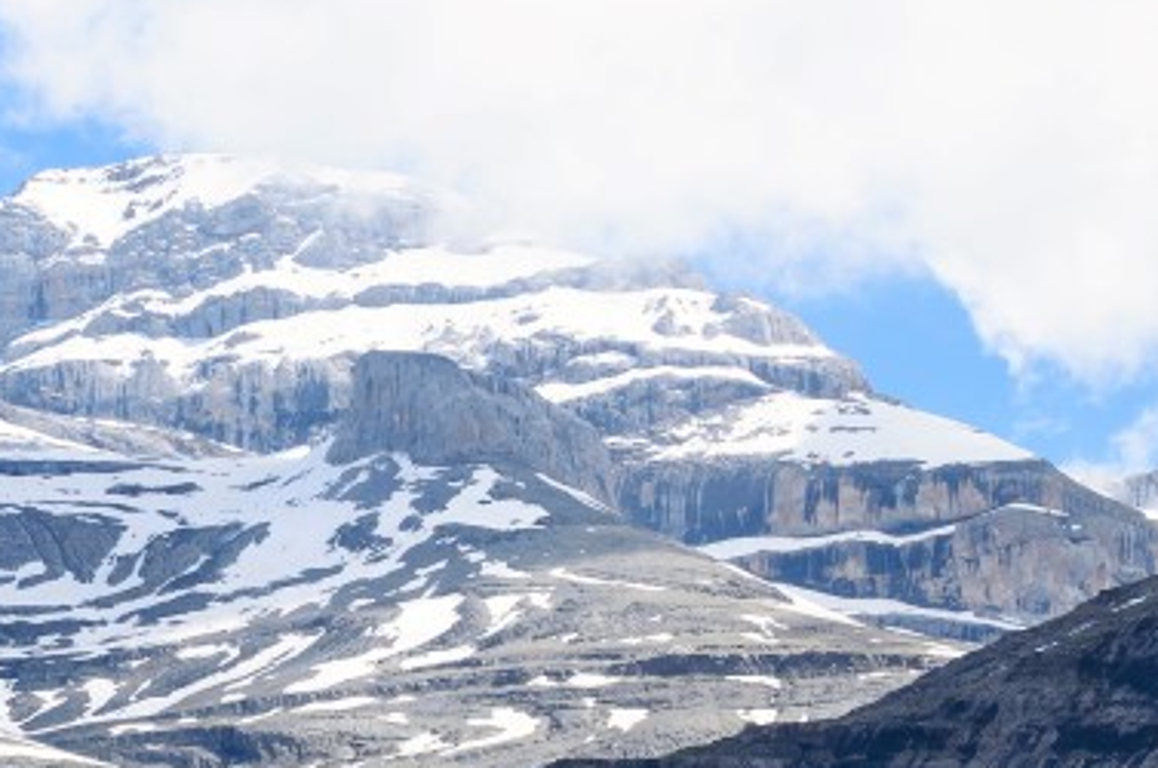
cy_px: 1048
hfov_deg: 12.4
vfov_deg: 8.3
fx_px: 5187
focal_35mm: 162
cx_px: -218
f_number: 10
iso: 100
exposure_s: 1/160
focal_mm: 35
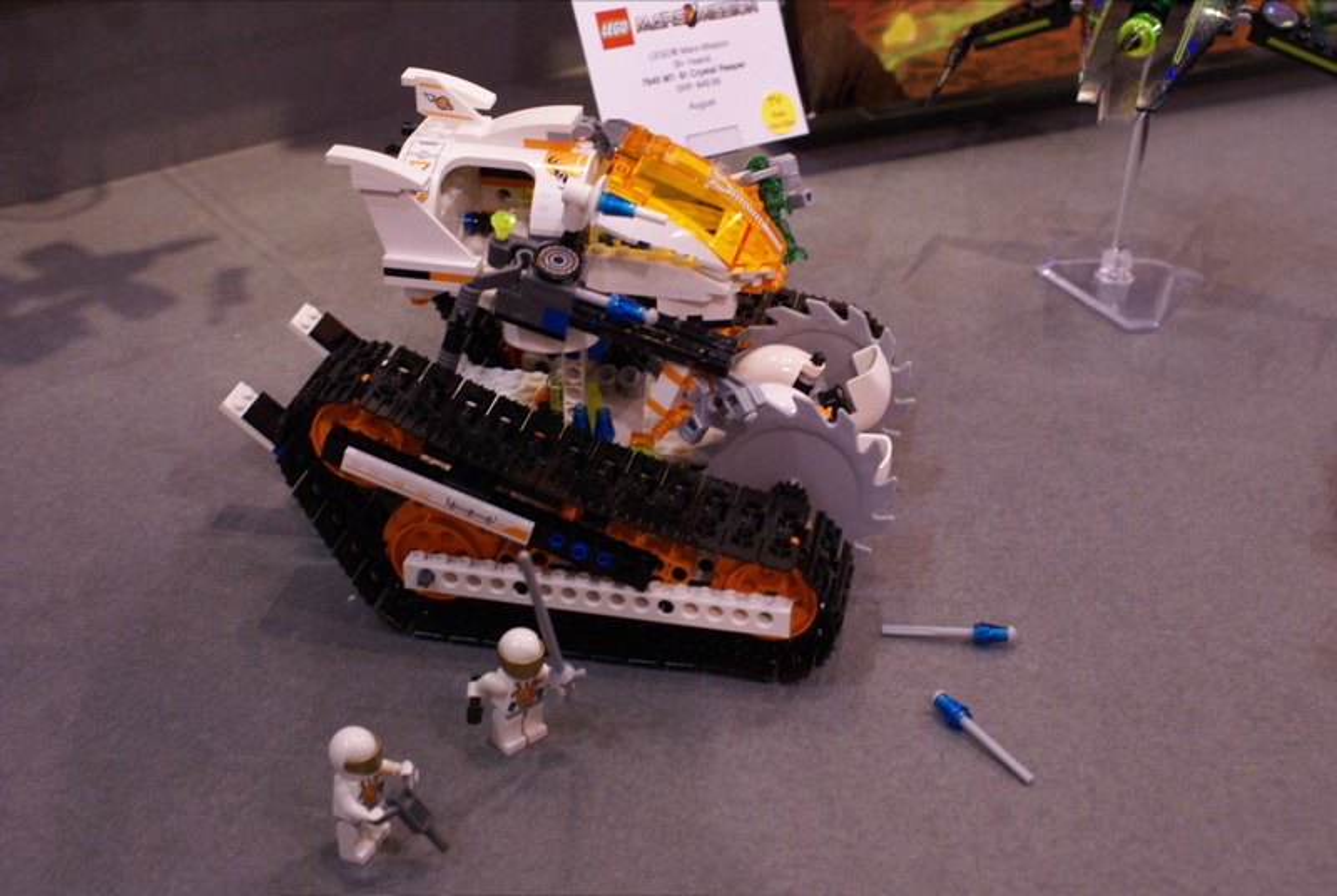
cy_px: 448
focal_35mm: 45
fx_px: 1674
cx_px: 668
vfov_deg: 30.0
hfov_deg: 43.5
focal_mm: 30
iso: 400
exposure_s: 1/15
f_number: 5
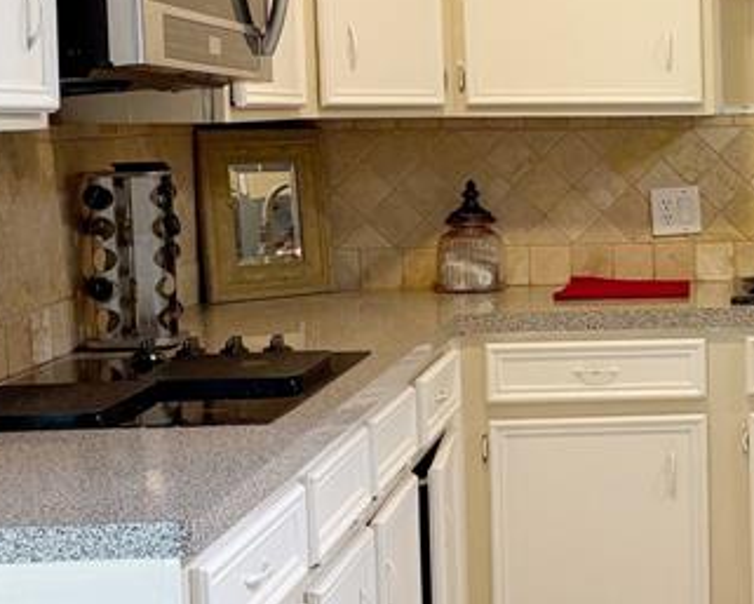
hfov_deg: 22.0
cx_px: 867
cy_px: 247
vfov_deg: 18.9
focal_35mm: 81
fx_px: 1808
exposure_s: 1/60
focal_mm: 5.96
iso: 100
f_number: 1.6
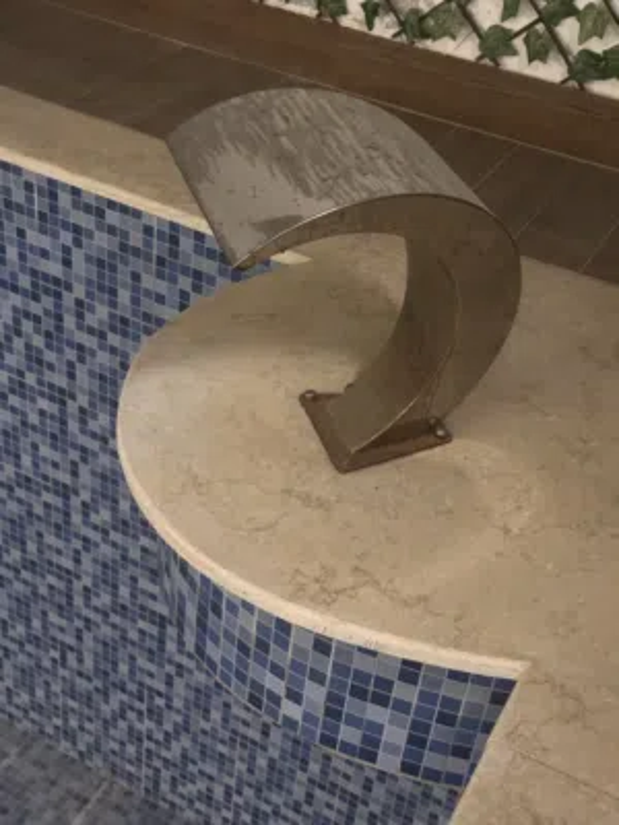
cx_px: 310
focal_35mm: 48
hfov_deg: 30.3
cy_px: 412
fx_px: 1144
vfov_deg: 39.7
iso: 640
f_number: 1.78
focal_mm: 6.86
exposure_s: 1/25
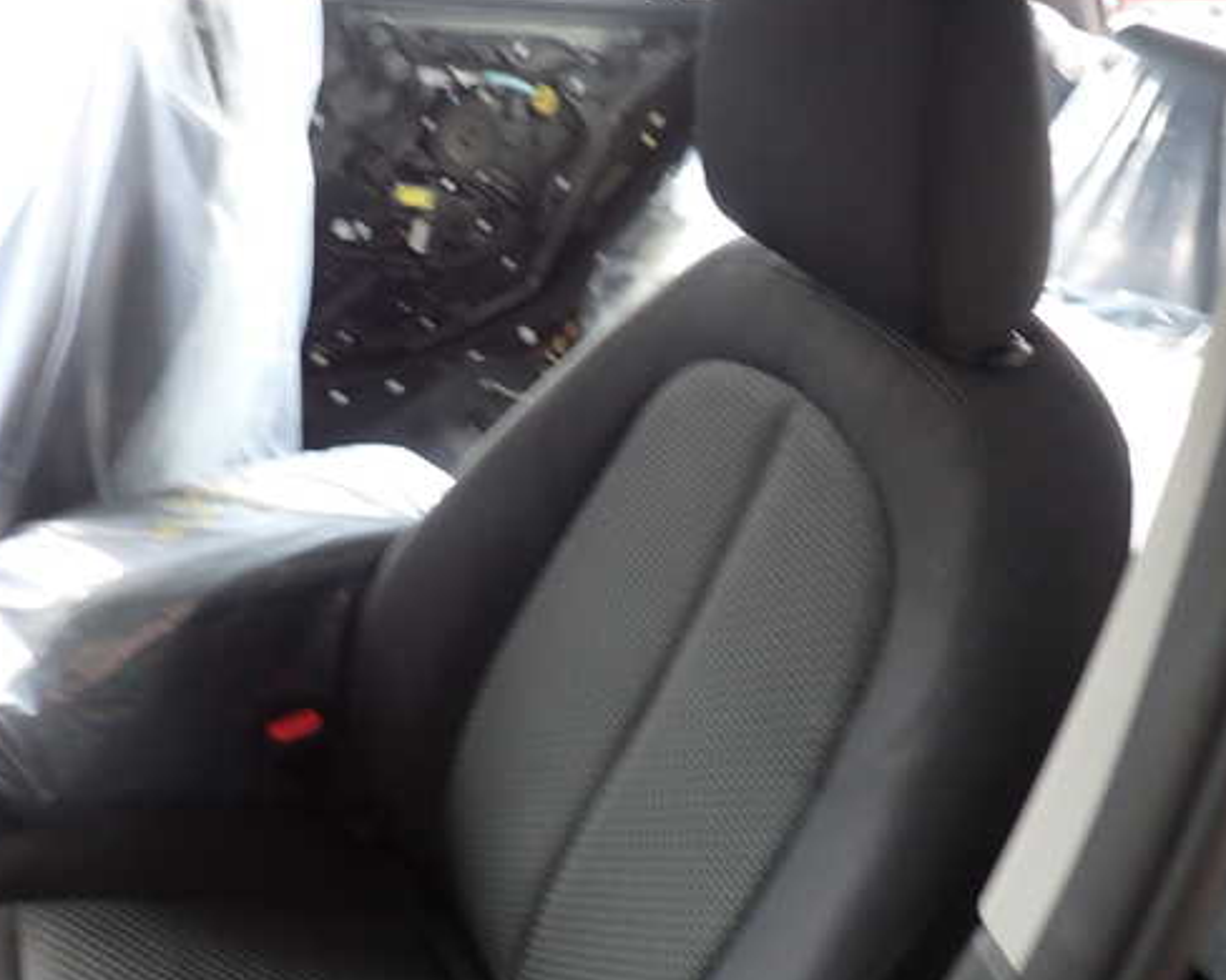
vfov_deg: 48.5
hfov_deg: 58.8
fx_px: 1088
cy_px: 490
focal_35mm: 30
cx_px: 636
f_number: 2
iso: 200
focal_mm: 4.5
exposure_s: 1/30
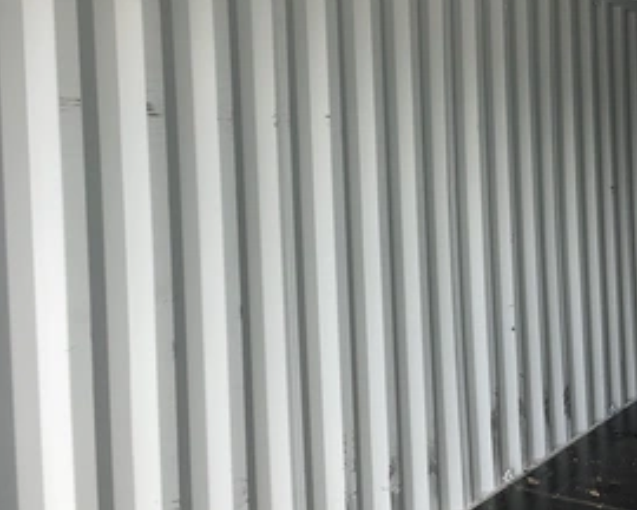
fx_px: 792
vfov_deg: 35.5
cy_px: 196
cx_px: 337
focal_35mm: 42
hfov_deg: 43.8
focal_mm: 3
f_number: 1.8
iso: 20
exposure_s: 1/122
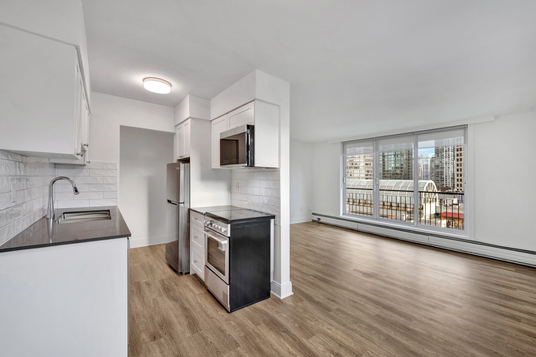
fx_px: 219
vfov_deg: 78.5
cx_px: 268
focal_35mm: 15
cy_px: 178
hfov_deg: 101.5
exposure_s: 1/100
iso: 400
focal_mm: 14.7
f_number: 4.5
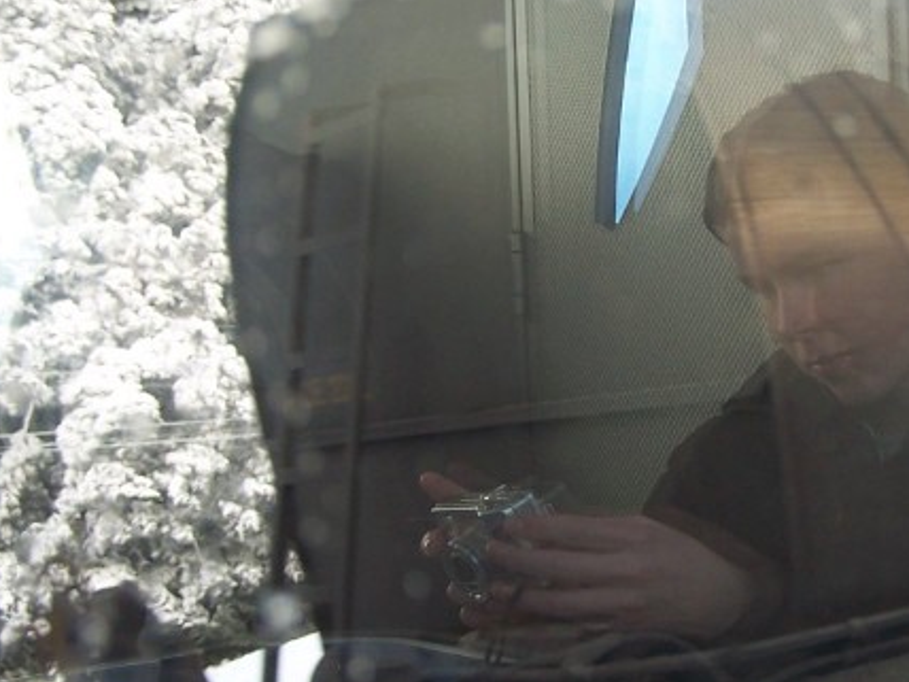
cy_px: 257
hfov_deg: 27.0
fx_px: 1864
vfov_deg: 20.7
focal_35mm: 71
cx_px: 682
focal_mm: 6.3
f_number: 2.8
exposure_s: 1/90
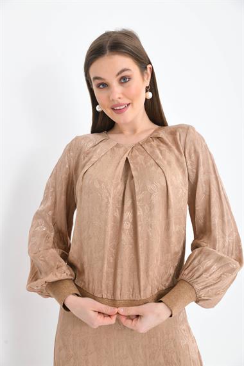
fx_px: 529
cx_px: 122
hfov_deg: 26.0
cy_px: 183
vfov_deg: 38.2
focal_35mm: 52
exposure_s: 1/125
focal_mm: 52
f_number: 7.1
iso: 250
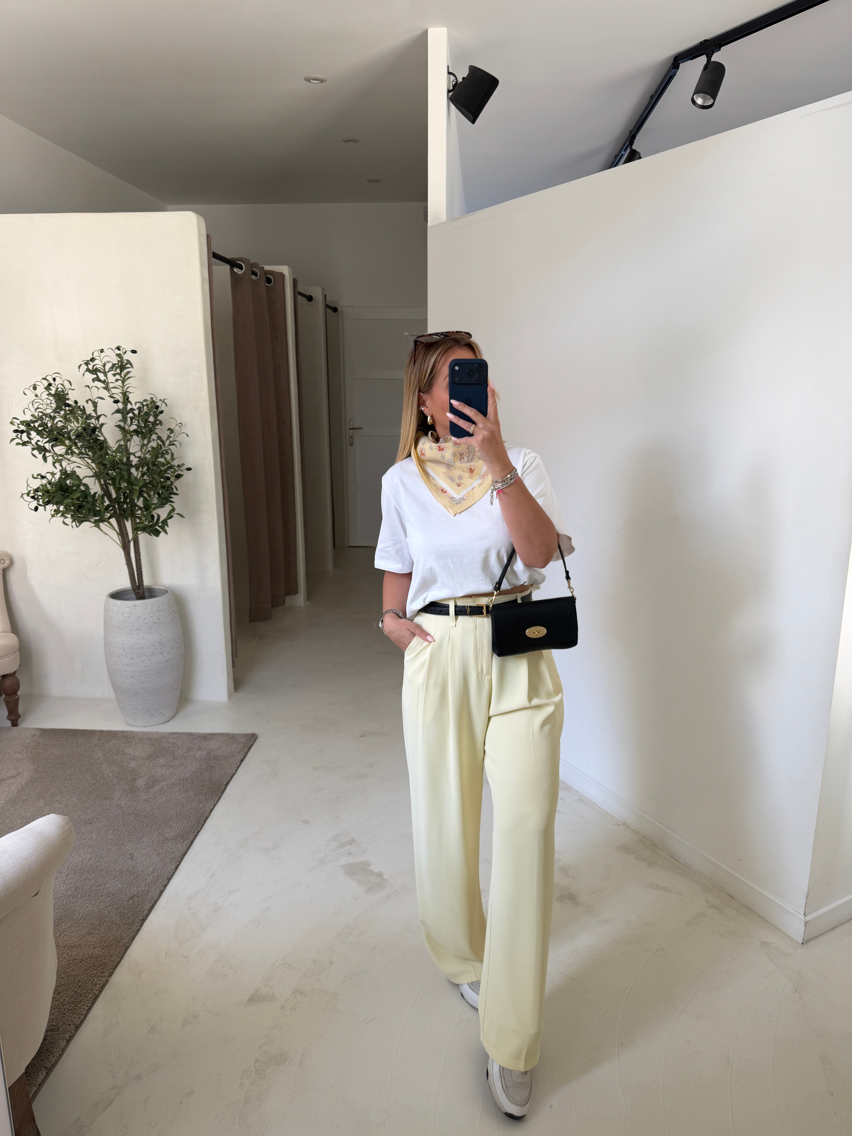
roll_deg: +0.0
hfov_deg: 56.8
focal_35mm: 24
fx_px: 788
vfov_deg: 71.6
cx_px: 426
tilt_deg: -13.6
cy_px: 568
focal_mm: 6.76
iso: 64
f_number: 1.78
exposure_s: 1/121
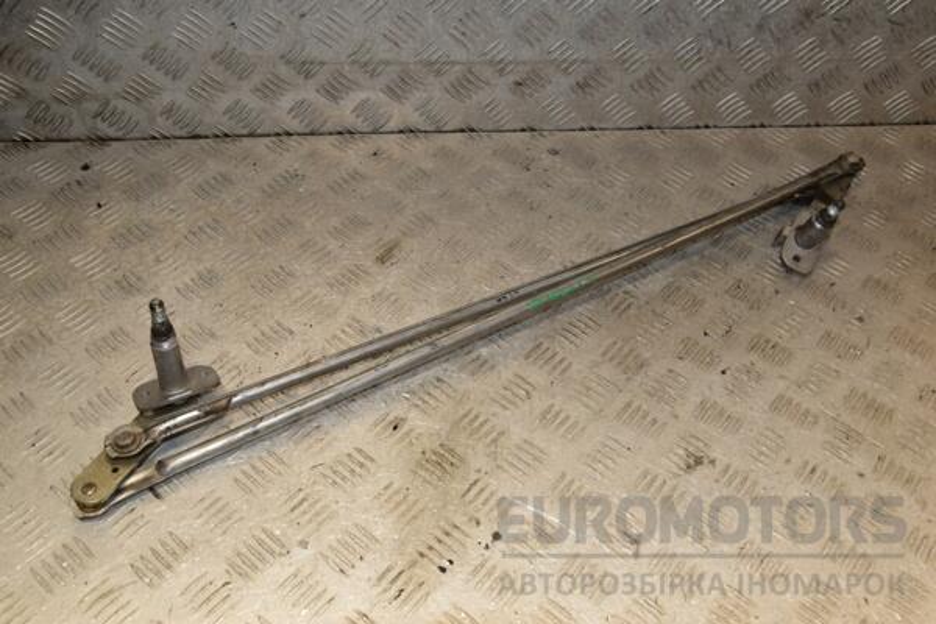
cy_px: 312
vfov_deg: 40.0
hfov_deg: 57.2
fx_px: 858
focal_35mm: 33
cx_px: 468
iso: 800
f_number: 8
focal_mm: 22
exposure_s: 1/200
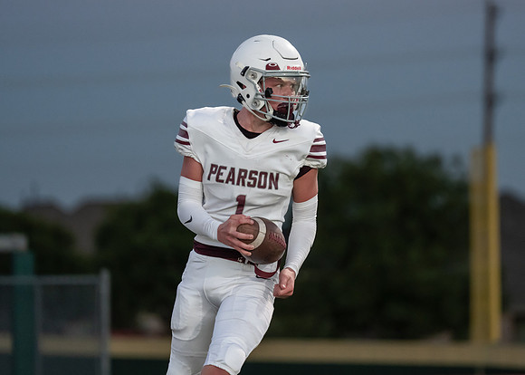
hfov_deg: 7.8
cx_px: 315
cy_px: 150
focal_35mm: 257
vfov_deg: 5.6
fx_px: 3835
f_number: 2.8
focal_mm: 200
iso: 3200
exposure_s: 1/1250
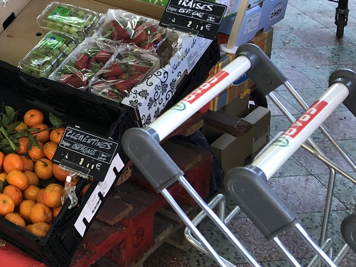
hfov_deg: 23.7
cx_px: -85
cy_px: -60
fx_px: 761
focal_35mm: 74
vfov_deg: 18.7
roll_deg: +1.5
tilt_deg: -15.3
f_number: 1.8
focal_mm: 4
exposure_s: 1/33
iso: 40
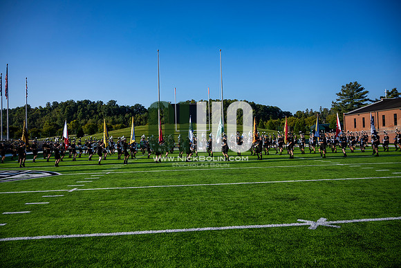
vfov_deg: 53.2
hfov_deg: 73.7
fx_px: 267
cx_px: 200
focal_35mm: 24
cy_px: 134
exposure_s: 1/1250
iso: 160
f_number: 4
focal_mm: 24
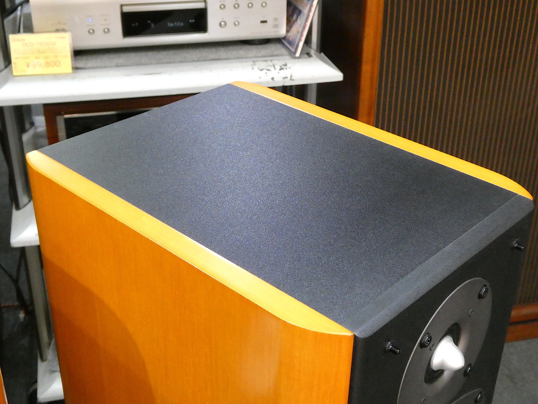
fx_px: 730
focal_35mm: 47
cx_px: 269
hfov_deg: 40.4
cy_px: 202
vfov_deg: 30.9
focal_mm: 8.4
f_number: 4
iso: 1250
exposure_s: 1/80
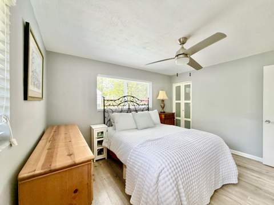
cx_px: 137
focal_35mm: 14
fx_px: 111
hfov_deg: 102.1
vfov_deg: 85.6
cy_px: 102
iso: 160
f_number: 2.2
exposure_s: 1/120
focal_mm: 2.22
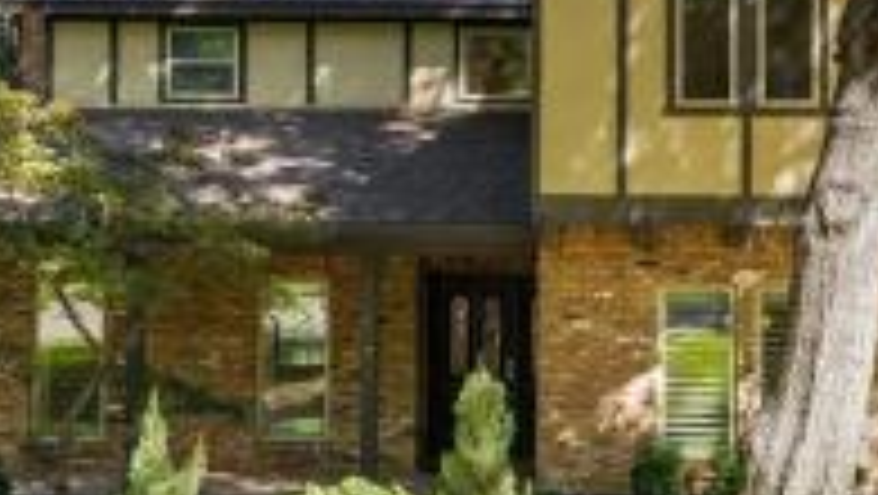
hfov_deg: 27.3
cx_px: 779
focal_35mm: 75
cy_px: 248
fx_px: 1747
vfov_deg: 16.1
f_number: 9
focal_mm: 20.7
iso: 640
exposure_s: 1/640
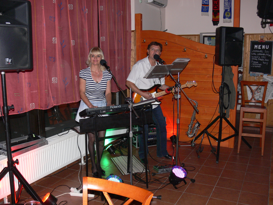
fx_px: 276
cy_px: 102
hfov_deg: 52.6
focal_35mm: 35
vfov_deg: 40.7
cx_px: 136
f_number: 2.8
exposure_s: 1/30
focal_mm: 7.5
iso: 125
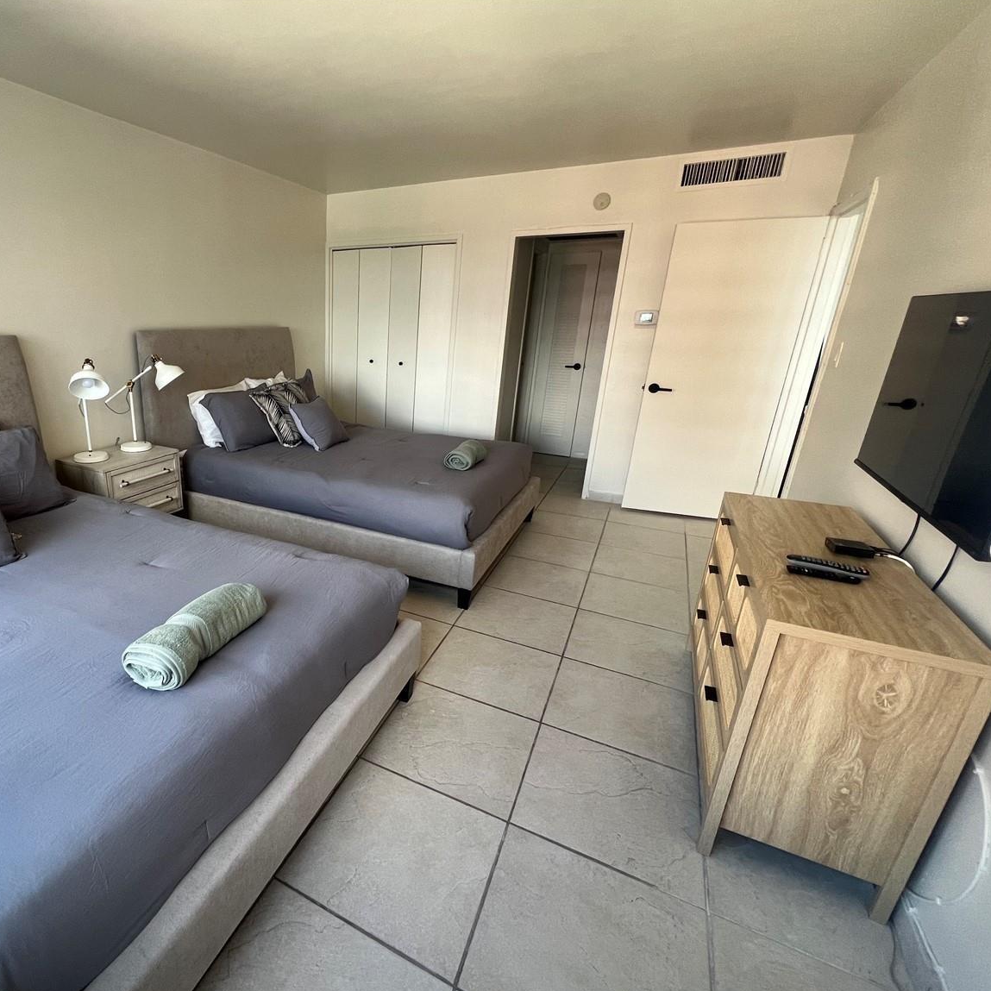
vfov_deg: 87.4
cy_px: 512
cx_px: 325
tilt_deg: -20.2
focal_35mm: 16
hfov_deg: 84.2
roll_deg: +0.4
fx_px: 518
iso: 100
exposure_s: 1/99
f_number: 1.8
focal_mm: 1.57
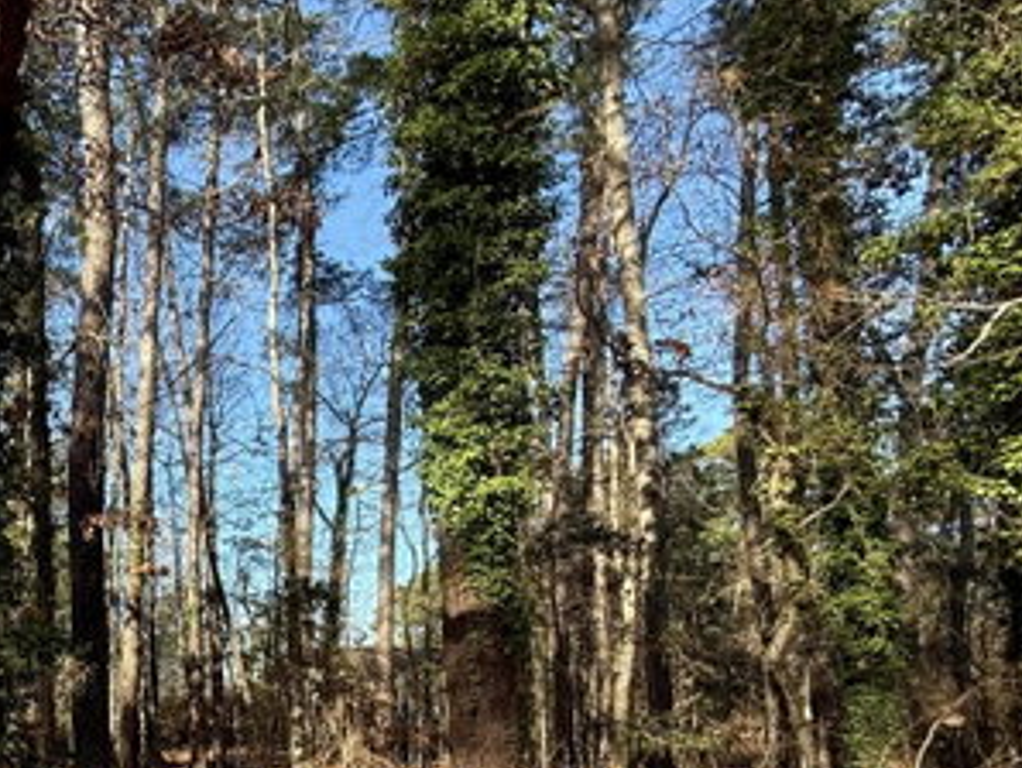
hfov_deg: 50.4
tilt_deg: +6.1
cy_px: 627
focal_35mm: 30
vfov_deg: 44.3
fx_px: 886
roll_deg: -1.2
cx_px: 36
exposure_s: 1/403
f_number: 2.2
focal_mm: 2.22
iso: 50
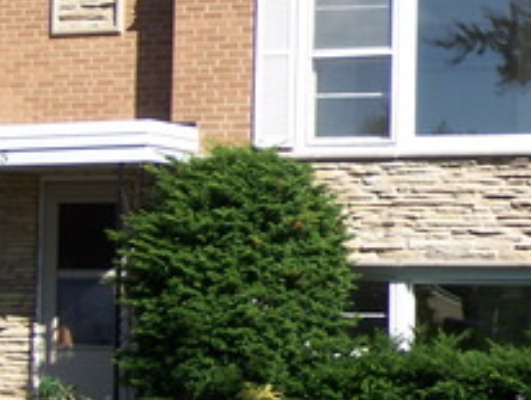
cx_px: 655
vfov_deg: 12.6
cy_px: 137
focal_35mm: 118
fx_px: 1812
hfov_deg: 16.0
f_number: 2.8
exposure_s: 1/1000
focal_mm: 6.3
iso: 80
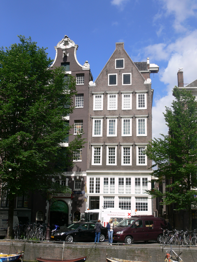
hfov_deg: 32.9
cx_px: 98
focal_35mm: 44
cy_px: 131
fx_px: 334
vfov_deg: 42.9
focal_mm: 9.2
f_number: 5.6
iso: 80
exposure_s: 1/400
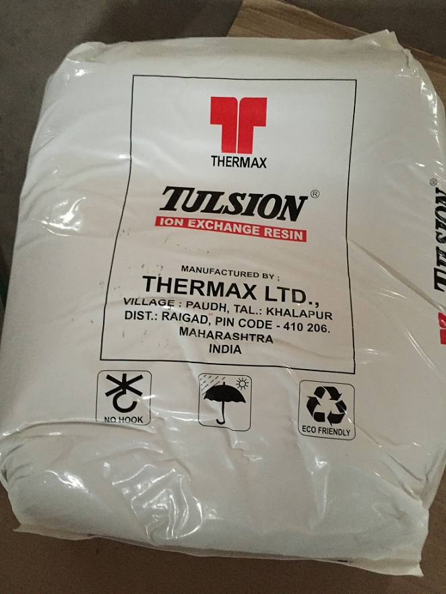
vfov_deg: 61.6
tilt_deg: -76.1
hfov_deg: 48.2
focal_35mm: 29
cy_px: 297
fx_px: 498
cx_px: 223
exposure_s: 1/17
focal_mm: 4.15
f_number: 2.2
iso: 500
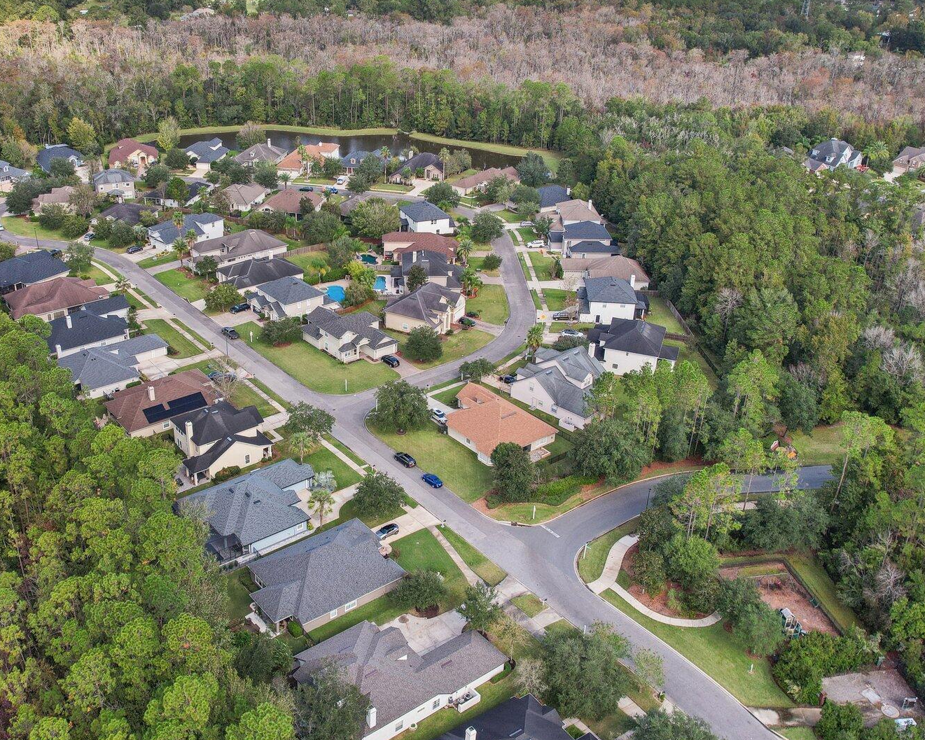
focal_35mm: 32
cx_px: 368
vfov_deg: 45.8
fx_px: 876
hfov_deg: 55.2
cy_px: 351
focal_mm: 8.4
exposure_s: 1/800
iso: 150
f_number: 2.8
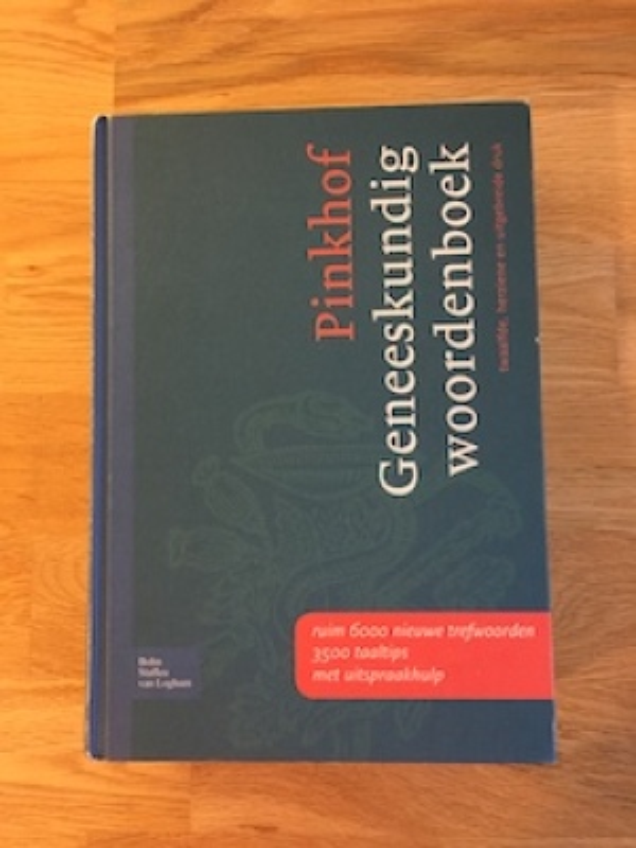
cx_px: 318
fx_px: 710
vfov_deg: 61.7
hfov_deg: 48.2
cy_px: 424
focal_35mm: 29
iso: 200
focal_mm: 4.15
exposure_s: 1/33
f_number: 2.2
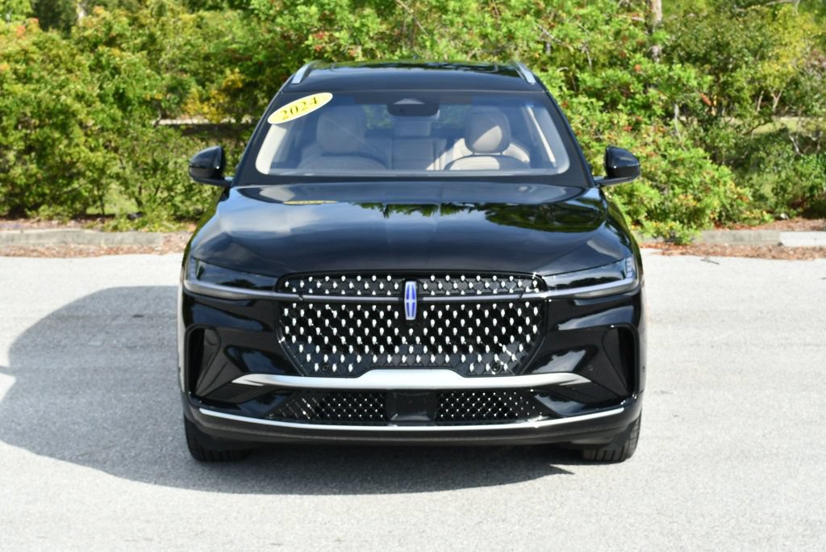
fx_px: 1607
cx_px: 413
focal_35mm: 70
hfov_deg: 28.8
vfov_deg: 19.5
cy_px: 276
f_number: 8
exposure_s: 1/250
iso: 200
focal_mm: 35
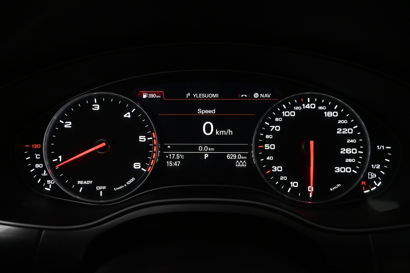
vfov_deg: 53.1
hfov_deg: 73.7
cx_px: 205
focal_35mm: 24
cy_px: 136
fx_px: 273
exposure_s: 1/100
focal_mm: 16
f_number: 5
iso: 3200
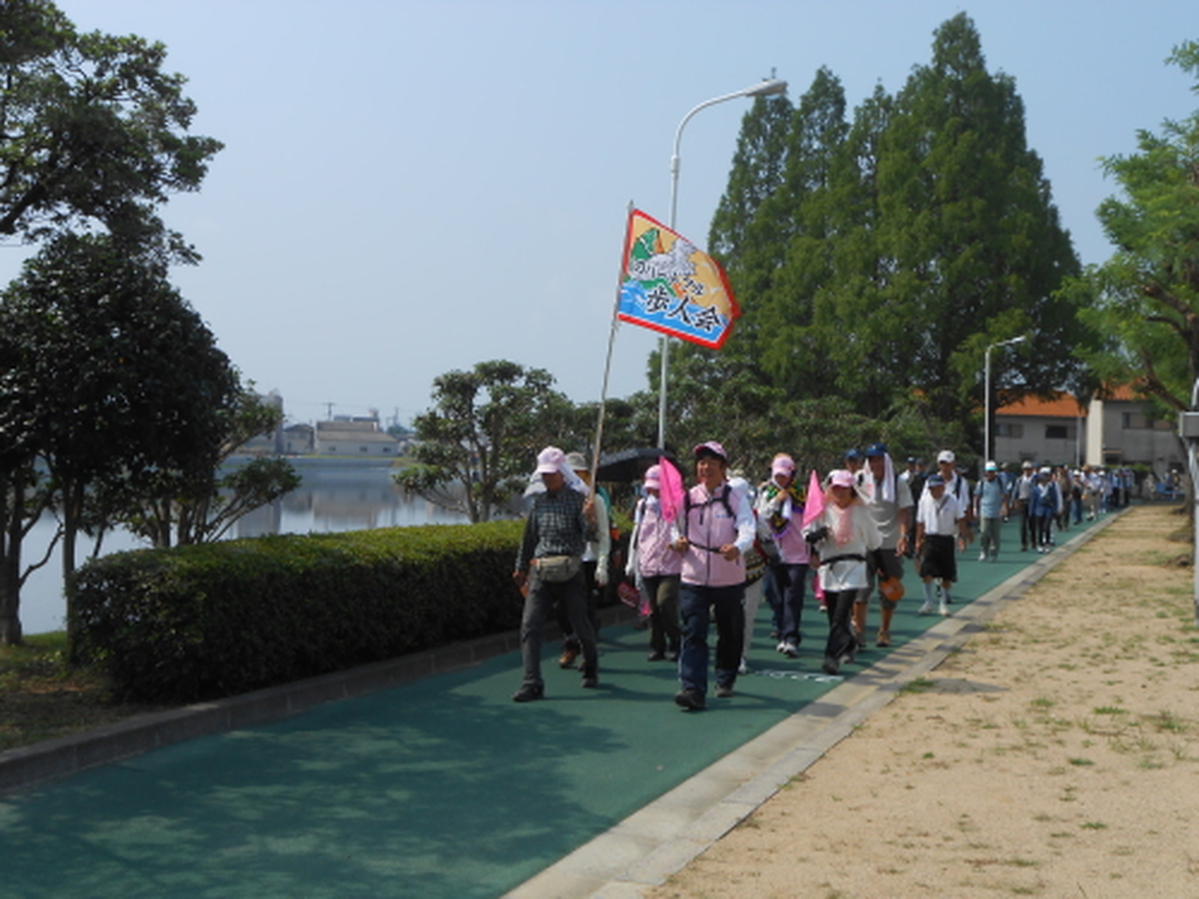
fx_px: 1524
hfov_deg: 42.9
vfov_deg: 32.9
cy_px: 450
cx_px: 600
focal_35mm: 44
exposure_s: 1/800
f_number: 4.5
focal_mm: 7.8
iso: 80
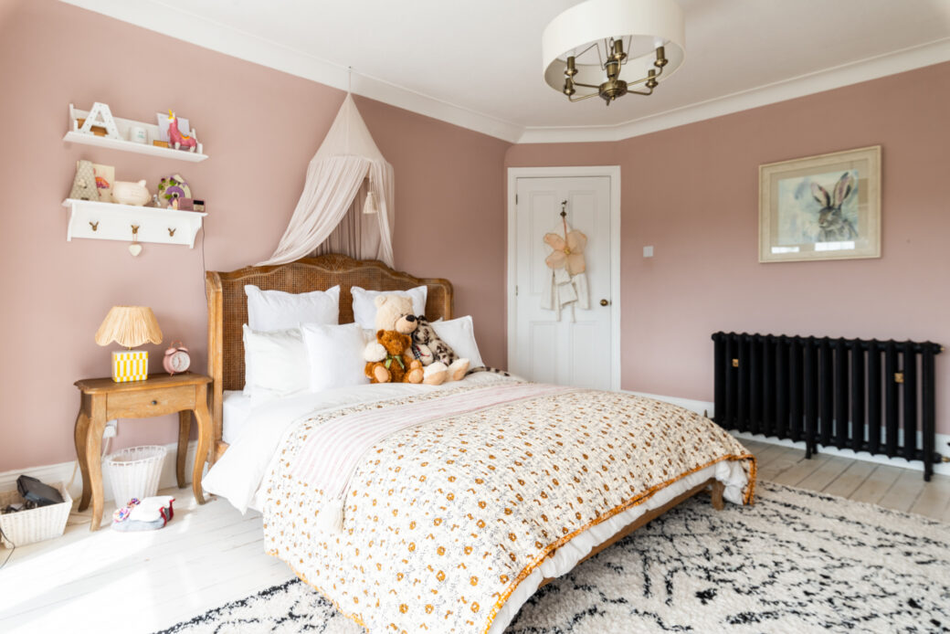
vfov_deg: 64.6
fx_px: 501
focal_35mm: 19
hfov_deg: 86.9
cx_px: 475
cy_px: 317
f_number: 8
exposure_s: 1/100
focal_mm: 19
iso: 320
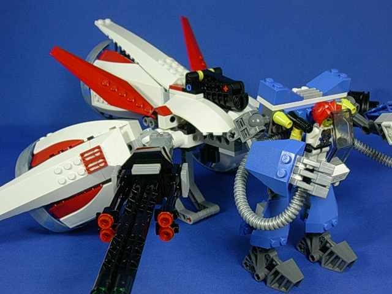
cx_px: 196
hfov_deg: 42.1
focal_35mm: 45
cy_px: 147
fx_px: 510
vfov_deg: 32.2
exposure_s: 1/28.5
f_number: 2.9
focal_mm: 6.7
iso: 70
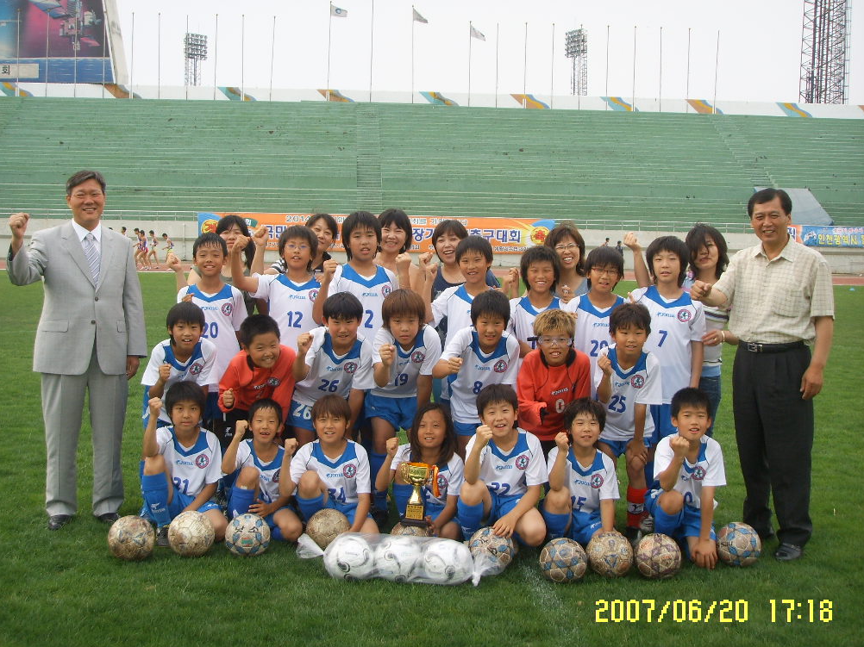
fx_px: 1148
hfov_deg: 41.2
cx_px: 426
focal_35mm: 46
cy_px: 324
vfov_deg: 31.5
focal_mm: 7.7
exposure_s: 1/250
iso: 50
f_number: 3.7
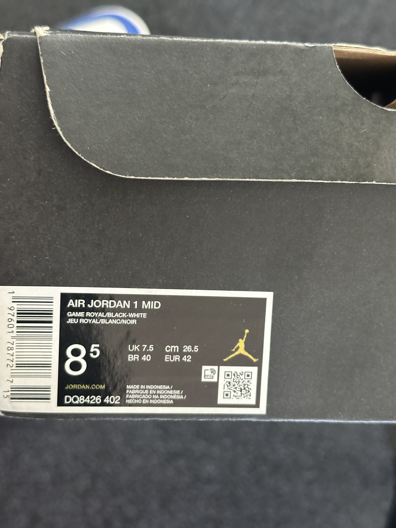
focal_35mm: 48
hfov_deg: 30.3
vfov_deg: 39.7
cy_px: 264
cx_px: 198
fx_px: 732
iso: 250
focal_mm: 6.86
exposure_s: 1/33
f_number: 1.78
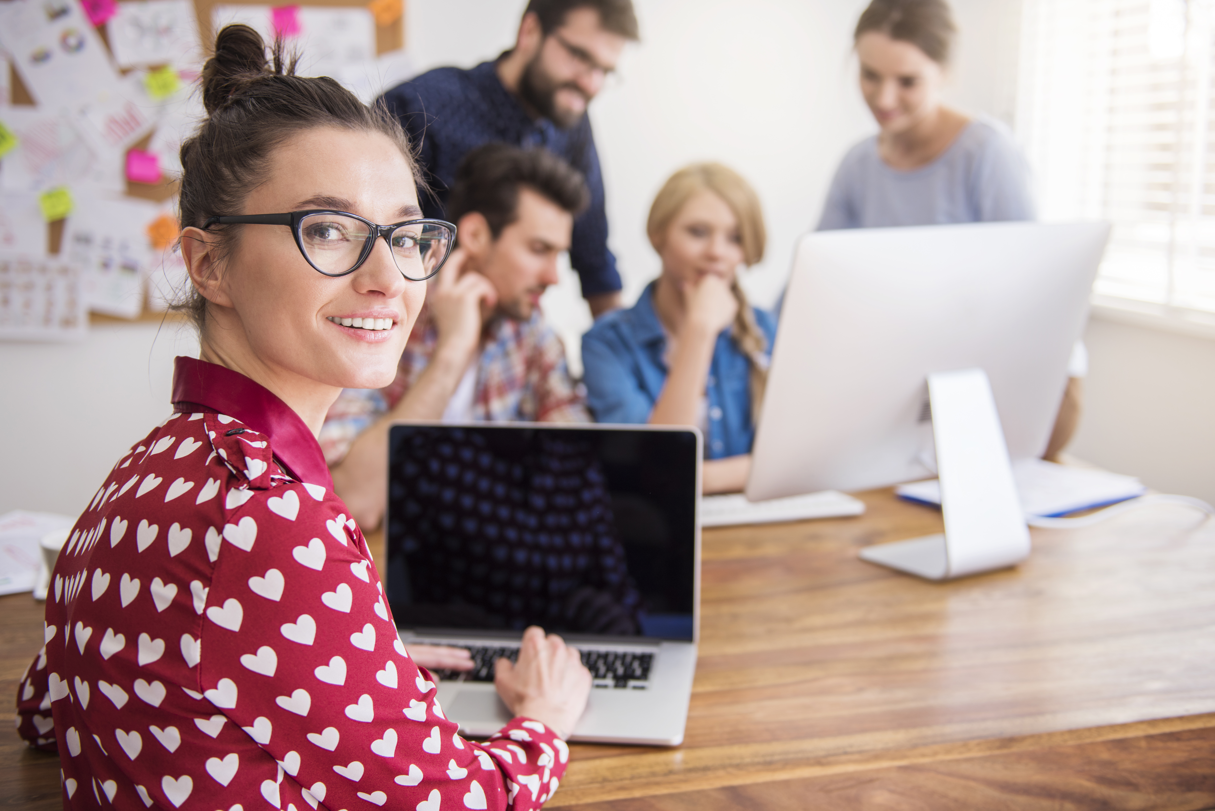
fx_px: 1283
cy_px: 406
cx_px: 608
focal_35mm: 38
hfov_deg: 50.7
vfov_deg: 35.1
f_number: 2.8
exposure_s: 1/100
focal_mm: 38
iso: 100
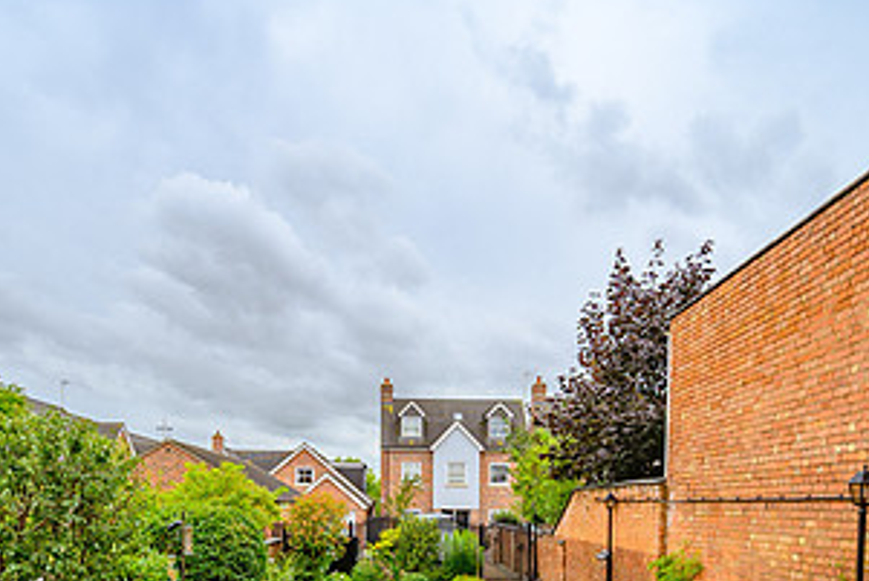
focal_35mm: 27
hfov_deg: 67.3
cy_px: 530
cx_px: 422
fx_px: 652
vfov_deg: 43.5
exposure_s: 1/320
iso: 100
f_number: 7.1
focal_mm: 14
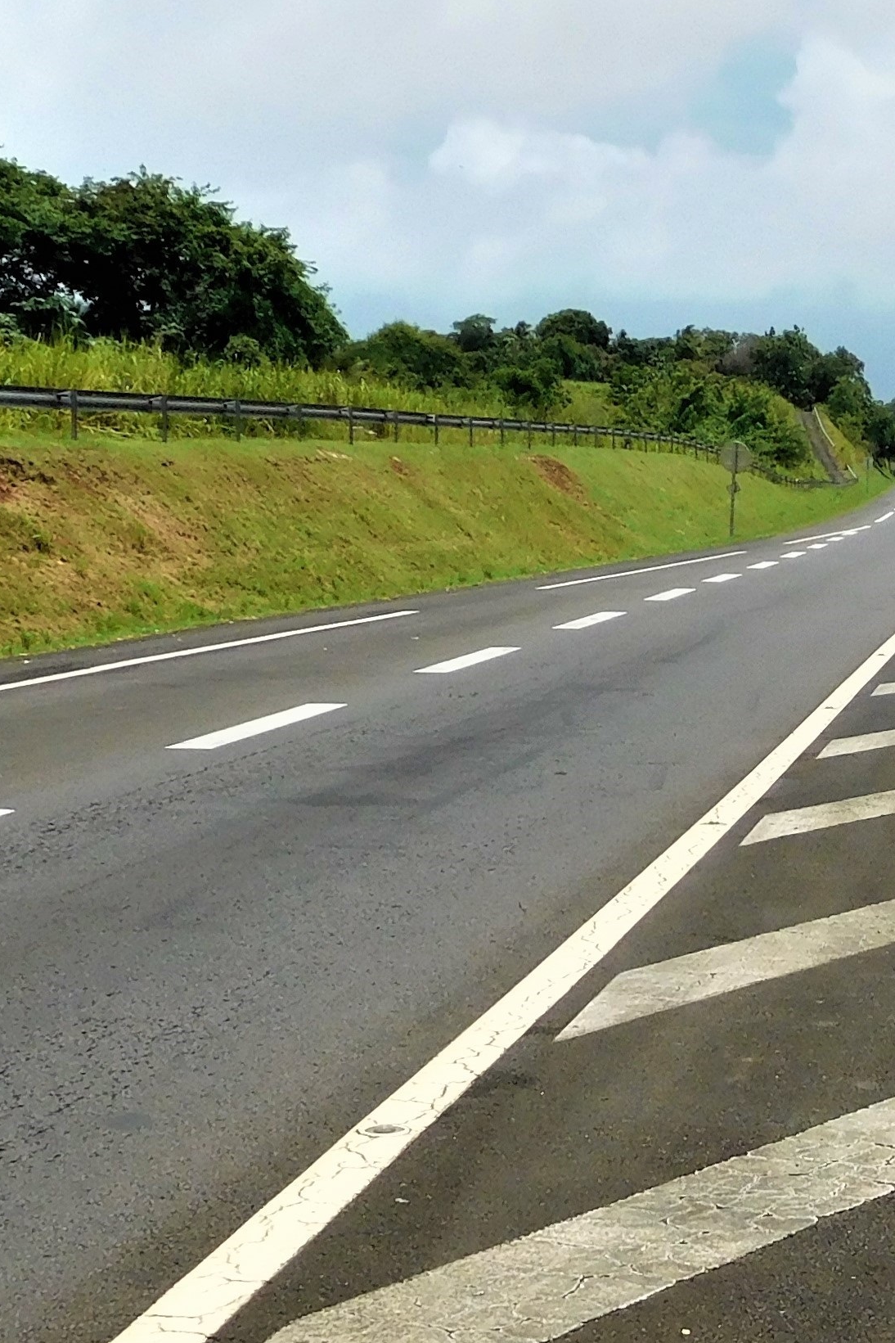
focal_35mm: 73
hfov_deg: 18.1
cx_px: 921
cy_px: 742
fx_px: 2722
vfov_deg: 27.7
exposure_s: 1/800
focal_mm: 4.5
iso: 125
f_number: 6.8
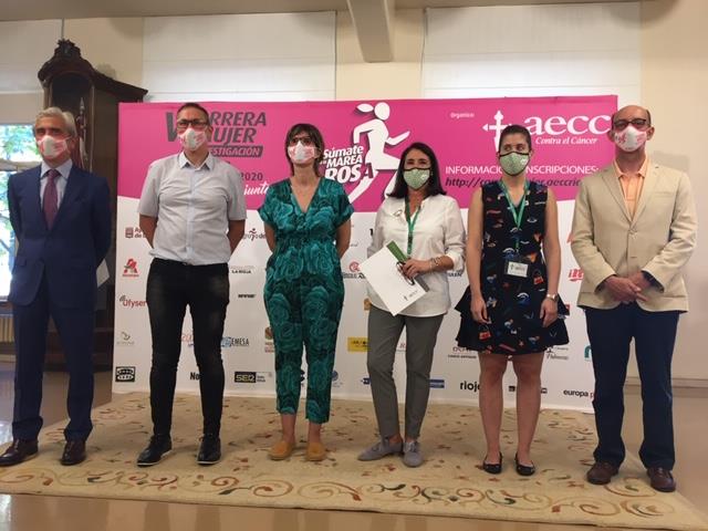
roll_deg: -1.1
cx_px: 354
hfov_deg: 61.7
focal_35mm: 29
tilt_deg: +2.2
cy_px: 266
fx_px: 593
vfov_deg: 48.2
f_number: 2.2
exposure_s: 1/33
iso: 40
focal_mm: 4.15
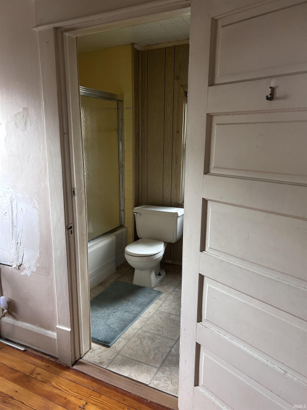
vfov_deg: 67.3
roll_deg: -0.4
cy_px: 205
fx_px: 308
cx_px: 154
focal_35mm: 26
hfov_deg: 53.0
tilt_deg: -12.1
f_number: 1.5
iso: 200
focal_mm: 5.7
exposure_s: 1/60
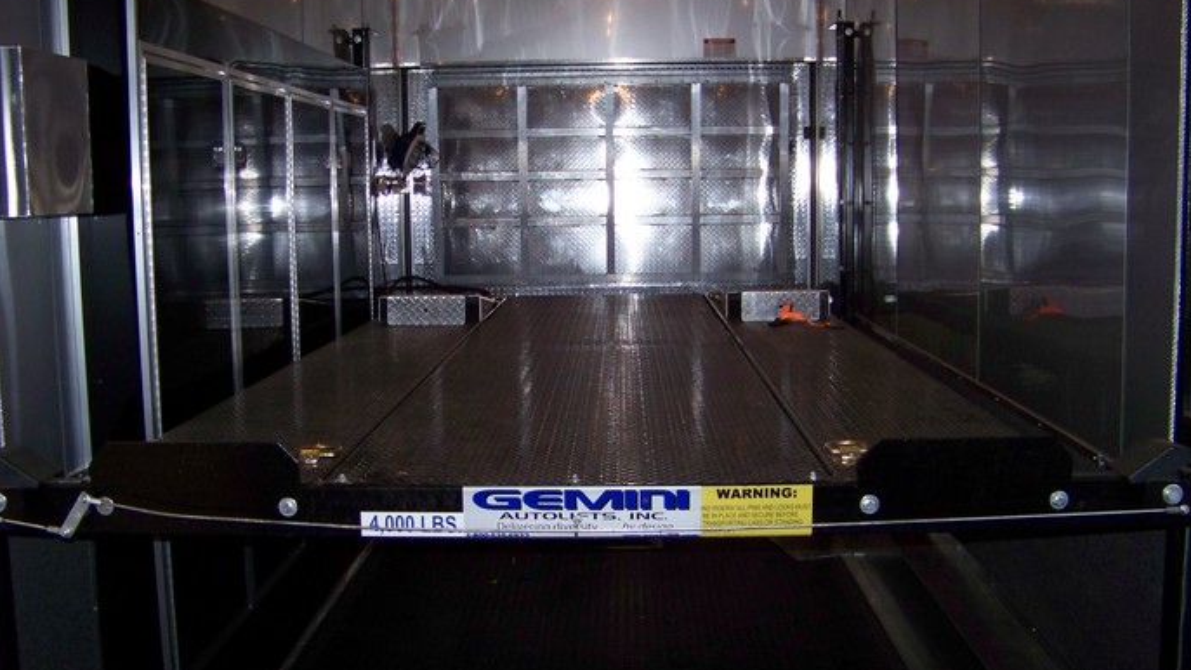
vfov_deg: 29.7
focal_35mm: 40
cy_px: 346
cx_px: 604
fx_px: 1263
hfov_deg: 50.5
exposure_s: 1/30
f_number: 2.8
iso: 200
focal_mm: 5.85
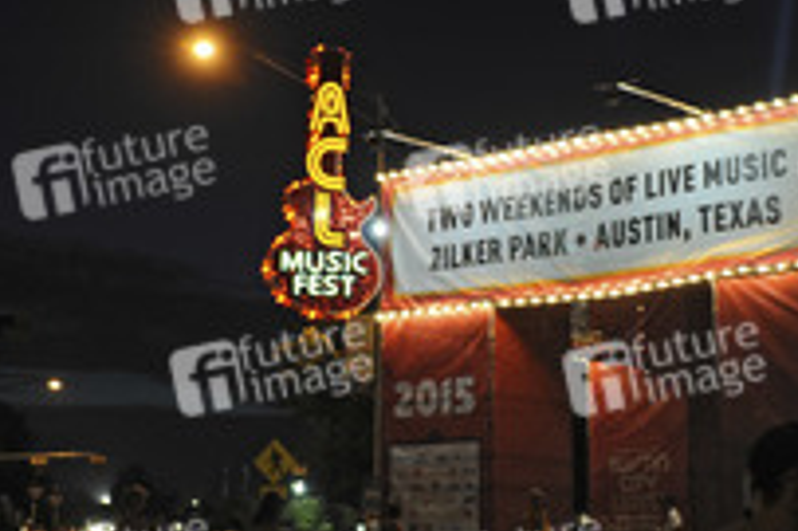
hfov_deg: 32.0
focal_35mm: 62
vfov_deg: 21.9
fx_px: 1373
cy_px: 271
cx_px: 558
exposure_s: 1/30
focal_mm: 28
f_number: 2.8
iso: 1000
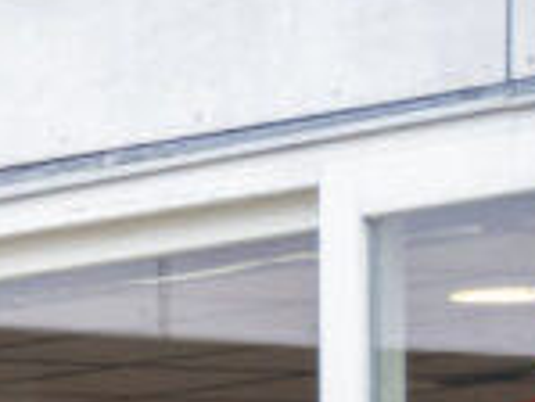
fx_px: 8623
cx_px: -761
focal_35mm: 557
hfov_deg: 3.5
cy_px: 840
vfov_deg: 2.7
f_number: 5
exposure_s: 1/50
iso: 1000
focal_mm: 75
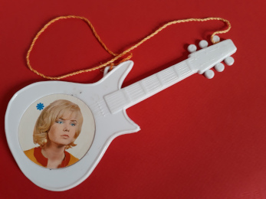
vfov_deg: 51.3
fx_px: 207
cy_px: 100
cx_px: 133
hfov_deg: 65.3
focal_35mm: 27
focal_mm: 3.6
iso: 50
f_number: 1.9
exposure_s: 1/33
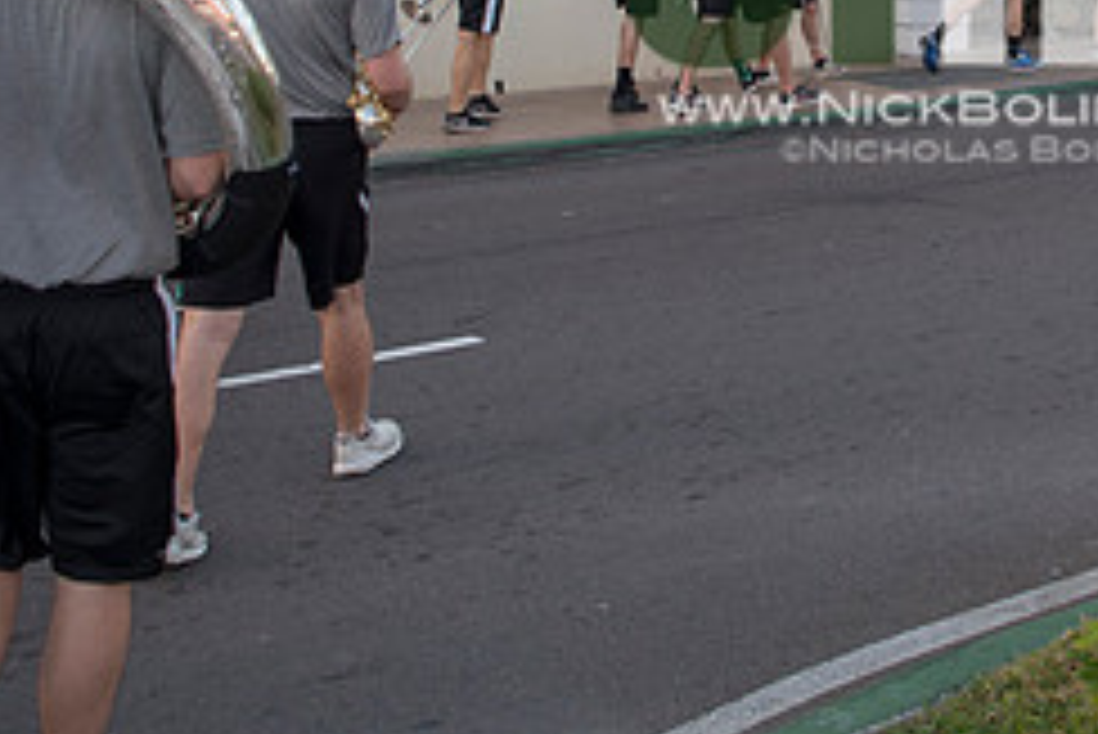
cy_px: -52
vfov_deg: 22.6
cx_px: 968
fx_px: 1739
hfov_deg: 33.4
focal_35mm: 57
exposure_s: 1/160
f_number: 3.5
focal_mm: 24
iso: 250
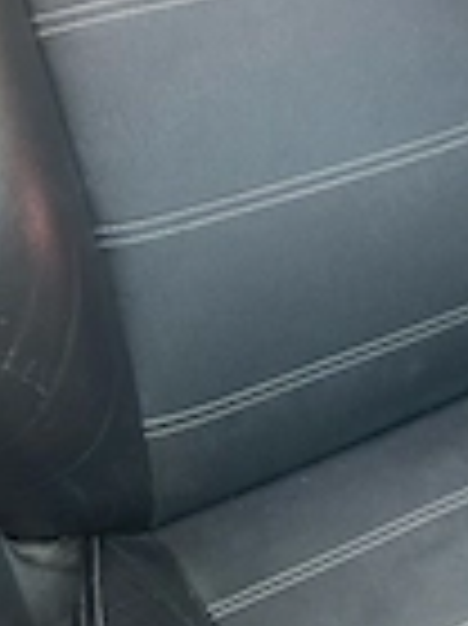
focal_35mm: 72
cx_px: 590
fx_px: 1300
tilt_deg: -38.6
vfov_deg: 26.8
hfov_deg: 19.1
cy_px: 176
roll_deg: -5.9
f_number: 1.6
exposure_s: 1/120
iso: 125
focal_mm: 5.1
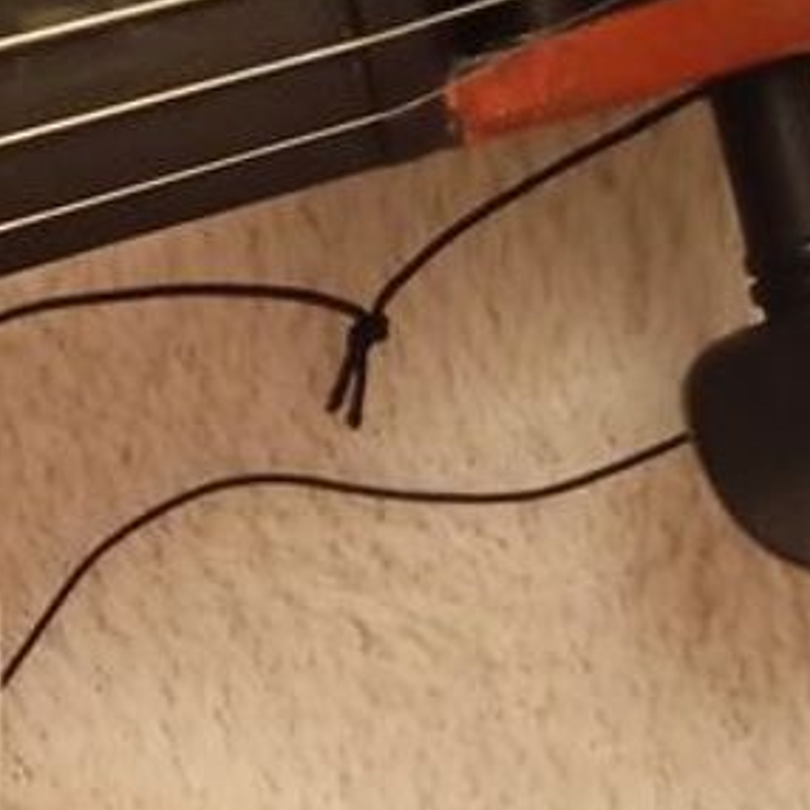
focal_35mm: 115
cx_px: -306
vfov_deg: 15.1
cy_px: 561
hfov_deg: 14.4
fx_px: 3044
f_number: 1.8
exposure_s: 1/16.7
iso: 4767
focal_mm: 4.27
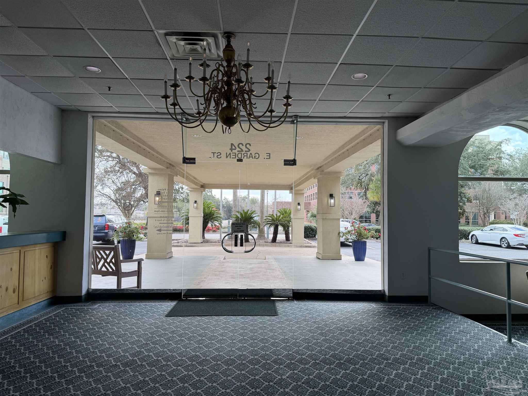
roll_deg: -0.4
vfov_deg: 56.8
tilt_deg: +2.2
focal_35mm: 24
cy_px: 198
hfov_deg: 71.6
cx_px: 264
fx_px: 366
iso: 80
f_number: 1.78
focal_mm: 6.76
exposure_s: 1/438
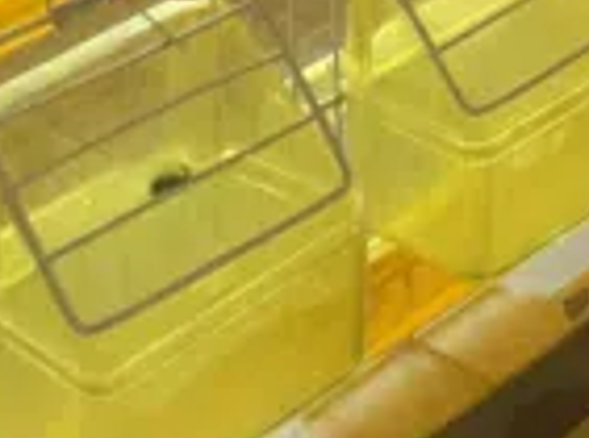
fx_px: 2240
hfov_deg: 14.8
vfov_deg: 10.6
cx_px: 46
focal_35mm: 132
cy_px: -330
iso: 400
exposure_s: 1/30
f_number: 1.8
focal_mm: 3
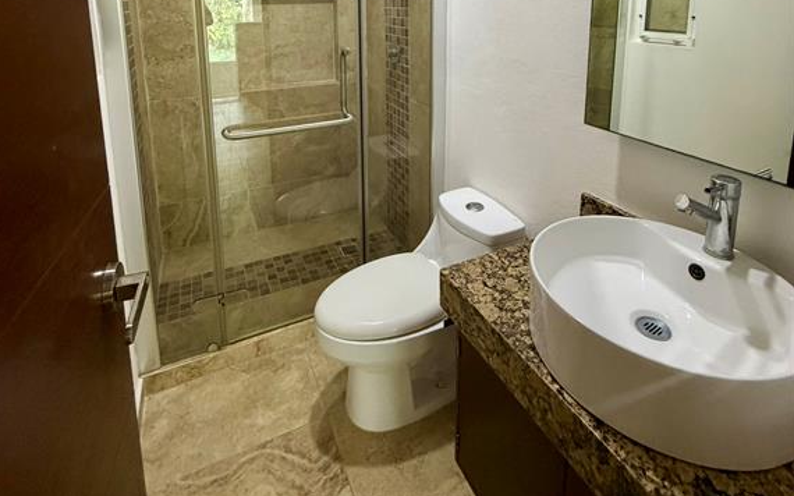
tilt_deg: -8.1
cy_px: 68
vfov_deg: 53.6
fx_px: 433
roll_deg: +0.9
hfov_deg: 85.1
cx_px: 394
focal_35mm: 20
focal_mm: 2.22
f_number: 2.2
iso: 400
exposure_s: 1/60
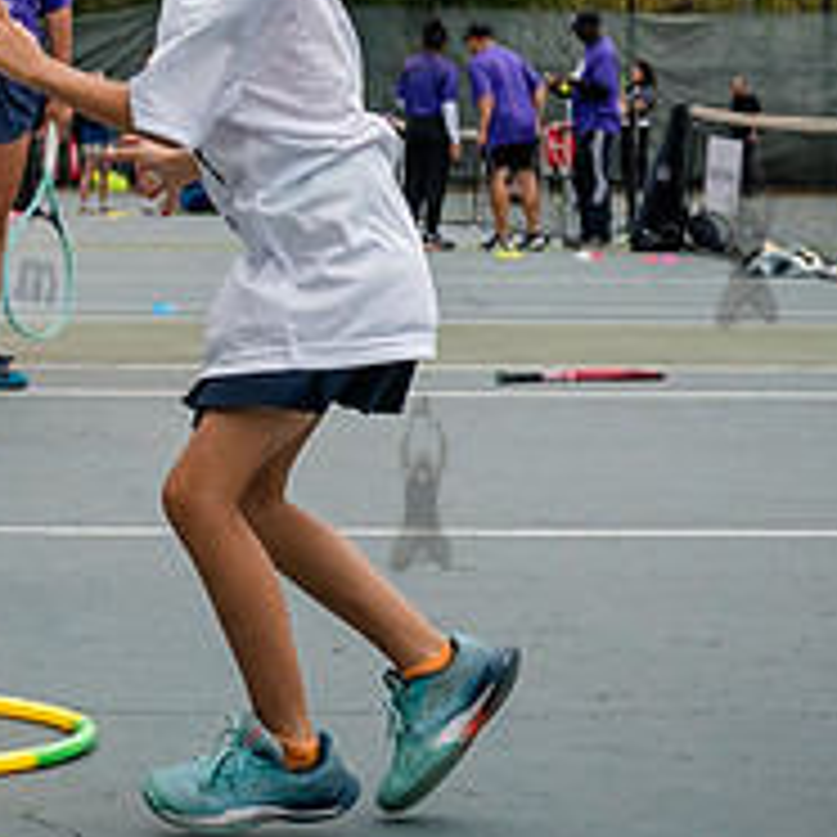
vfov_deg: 12.6
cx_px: -153
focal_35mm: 138
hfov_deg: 12.4
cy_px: 184
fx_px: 3775
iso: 1000
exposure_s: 1/2500
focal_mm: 42
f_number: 5
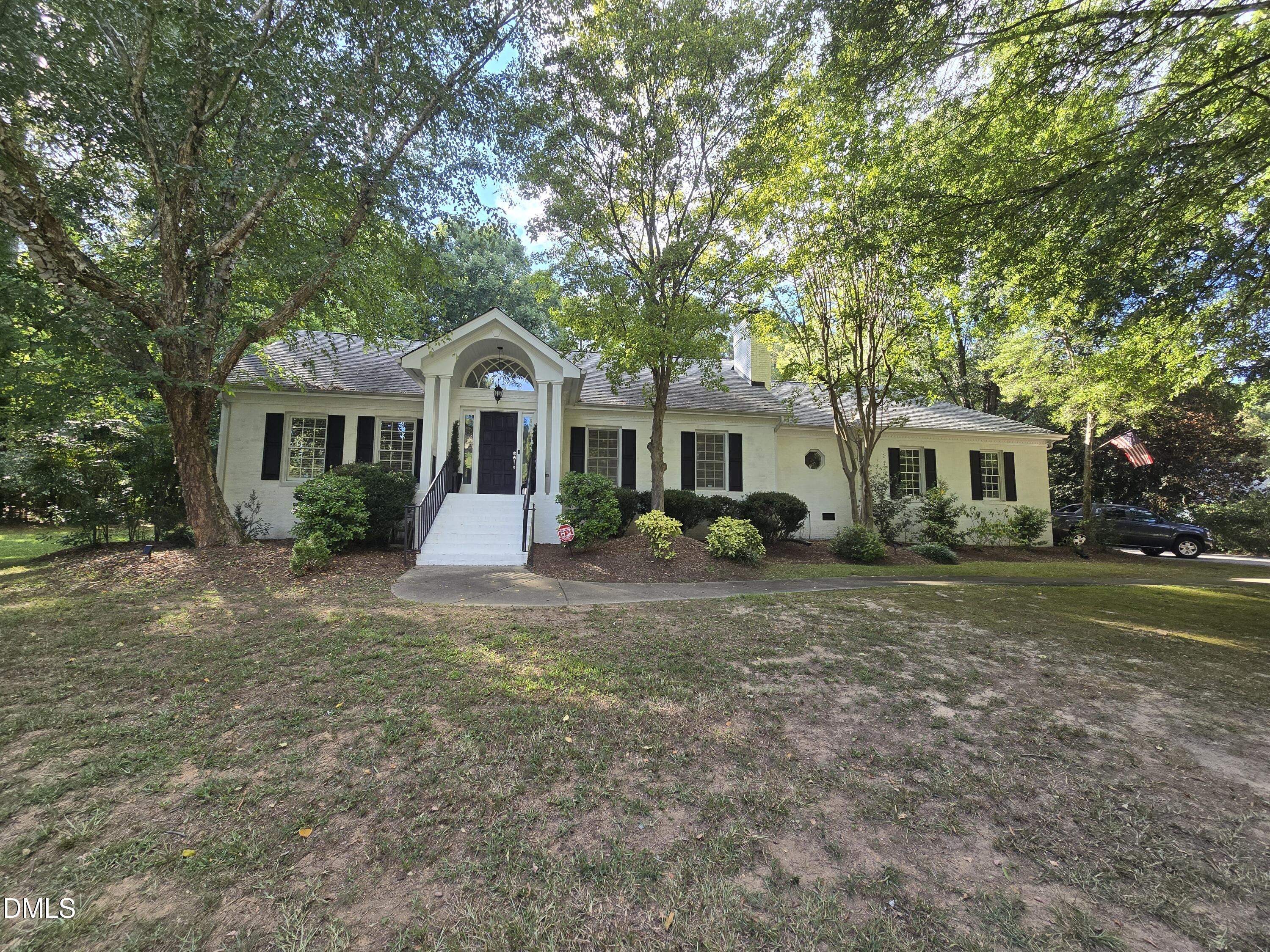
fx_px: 477
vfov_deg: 89.9
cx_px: 635
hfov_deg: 106.2
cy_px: 476
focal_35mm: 13
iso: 50
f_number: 2.2
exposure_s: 1/227
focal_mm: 2.2
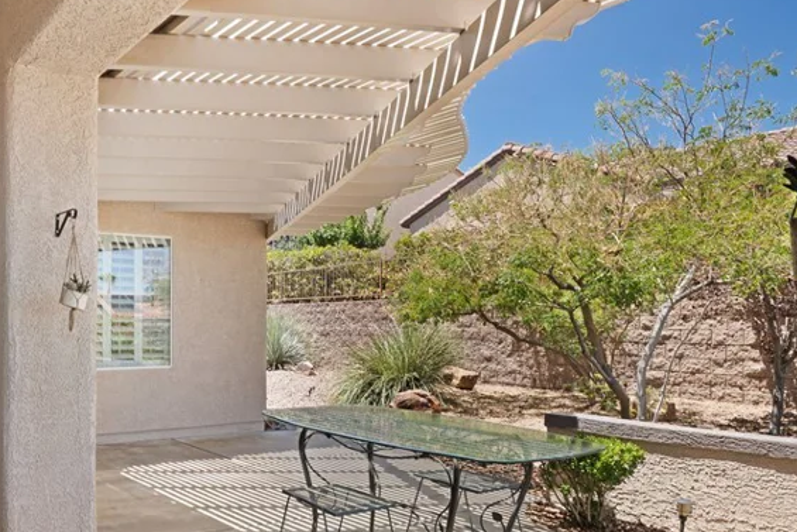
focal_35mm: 29
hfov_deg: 60.9
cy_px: 337
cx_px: 221
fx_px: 642
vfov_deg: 44.6
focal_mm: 16
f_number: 10
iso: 500
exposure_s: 1/200
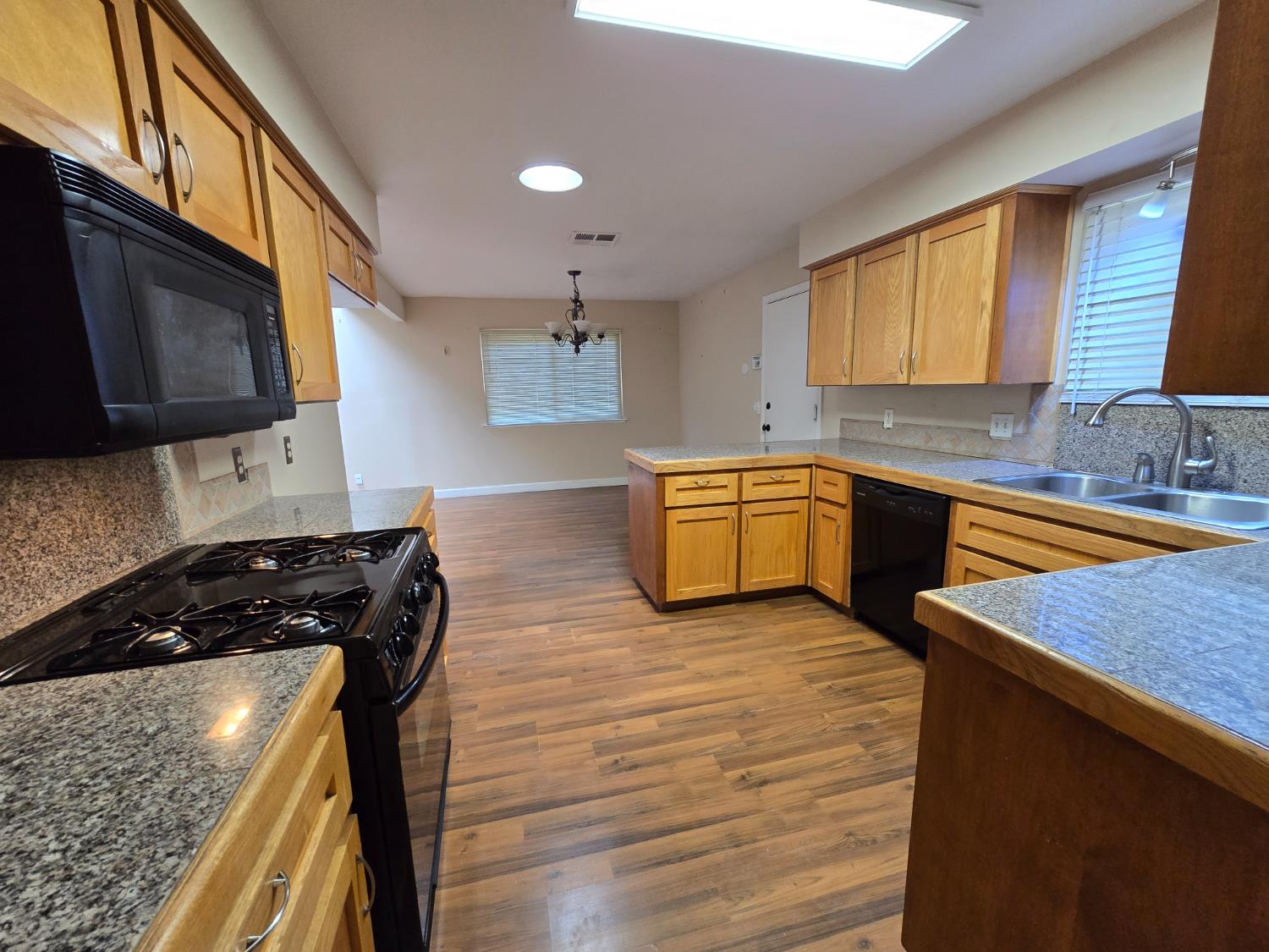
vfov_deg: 89.9
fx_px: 477
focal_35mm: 13
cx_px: 634
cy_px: 476
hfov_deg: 106.2
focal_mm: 2.2
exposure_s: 1/60
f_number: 2.2
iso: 250
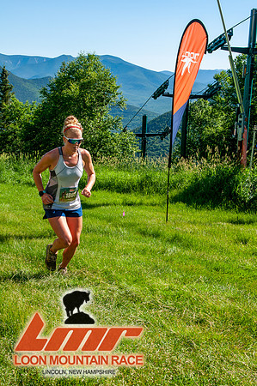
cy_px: 193
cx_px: 128
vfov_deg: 38.9
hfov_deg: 26.4
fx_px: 547
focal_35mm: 51
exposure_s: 1/400
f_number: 8
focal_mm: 34
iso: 200
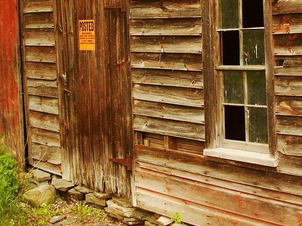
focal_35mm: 81
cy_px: 40
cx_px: 210
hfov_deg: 24.0
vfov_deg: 18.0
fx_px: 706
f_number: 3.6
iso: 64
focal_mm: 9.56
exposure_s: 1/90
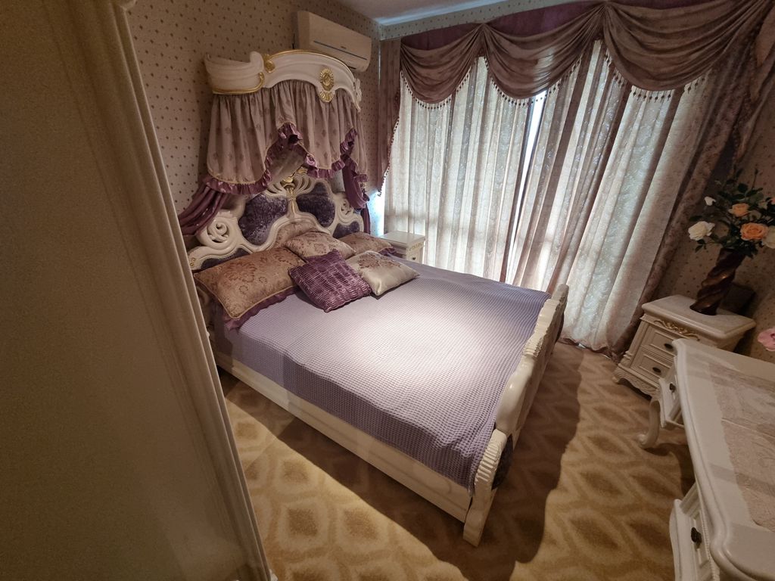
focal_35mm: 13
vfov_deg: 89.9
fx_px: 291
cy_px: 290
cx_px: 388
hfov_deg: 106.2
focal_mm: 2.2
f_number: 2.2
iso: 500
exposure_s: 1/33
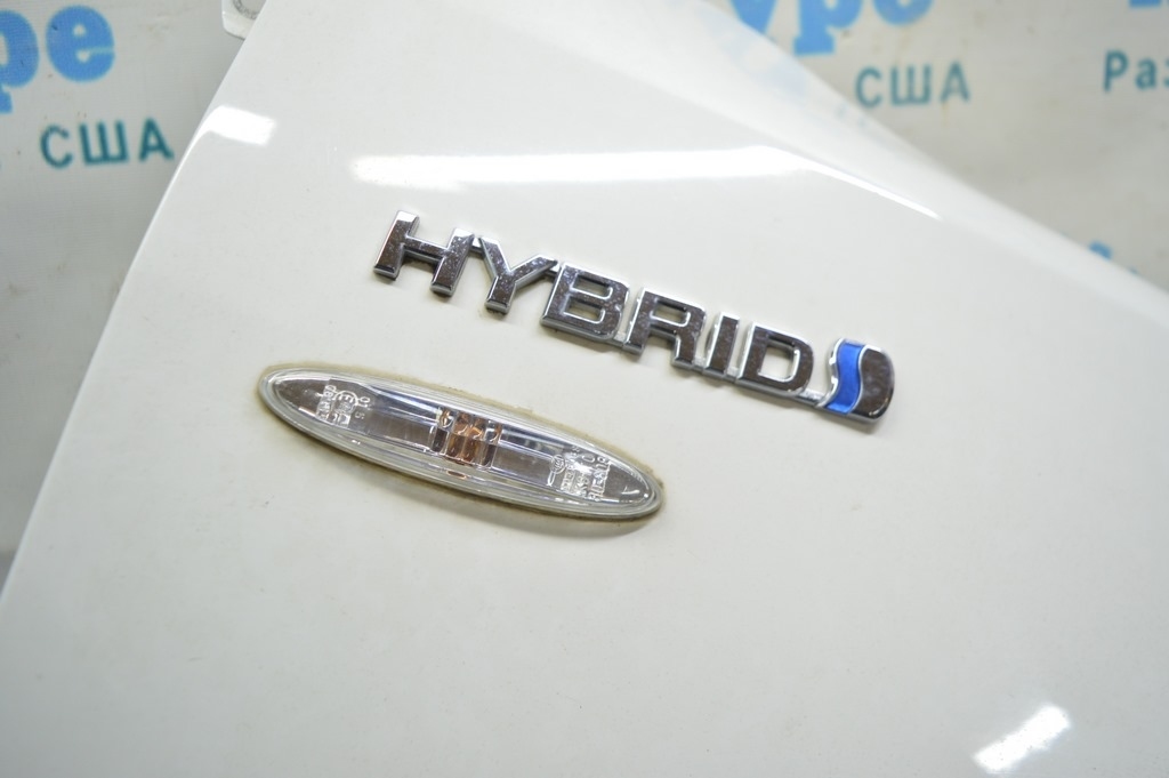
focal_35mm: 27
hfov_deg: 67.4
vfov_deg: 47.9
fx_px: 876
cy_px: 389
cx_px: 584
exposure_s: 1/50
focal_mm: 18
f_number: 3.5
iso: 400
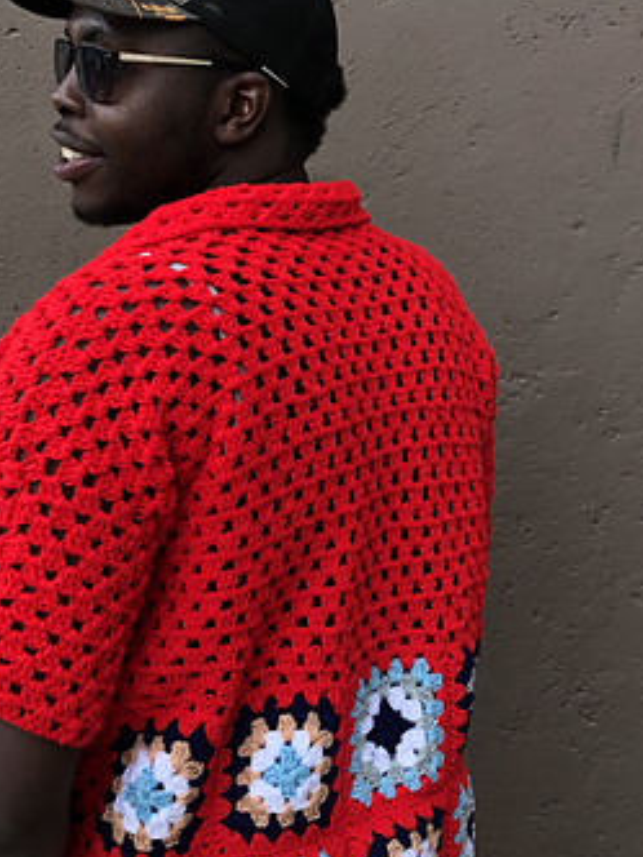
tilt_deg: -6.0
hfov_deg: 27.0
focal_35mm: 54
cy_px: 359
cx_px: 351
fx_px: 1337
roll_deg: -1.8
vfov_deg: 35.5
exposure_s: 1/120
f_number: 1.8
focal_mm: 4
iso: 32
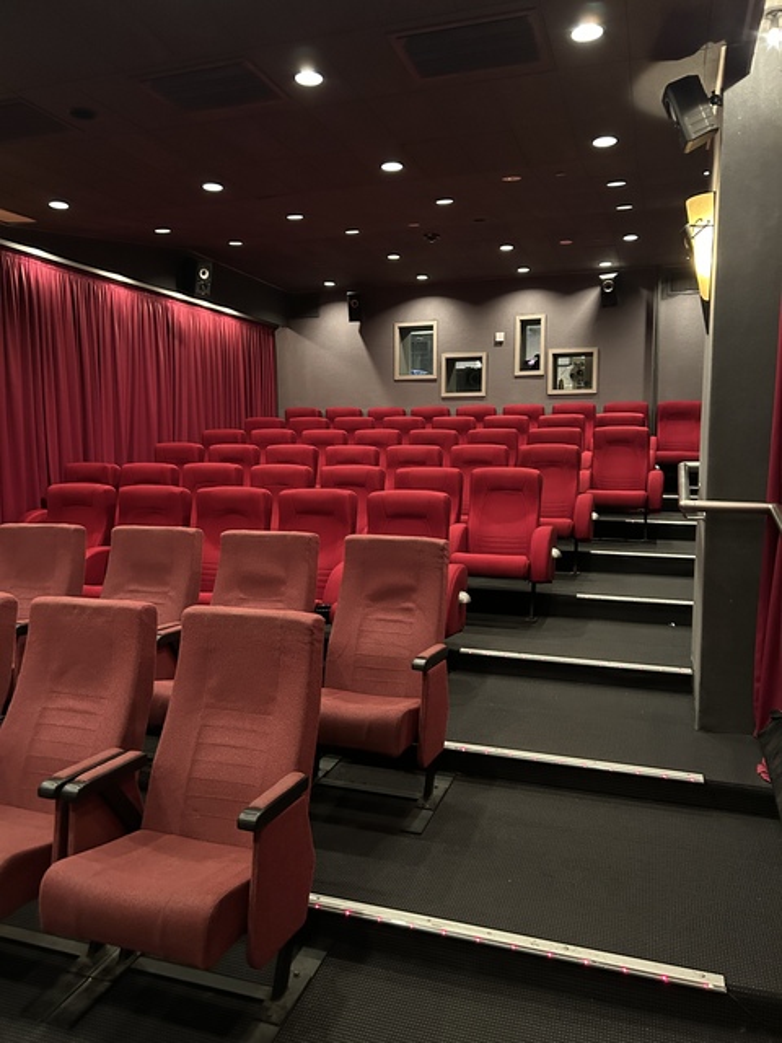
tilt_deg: -6.2
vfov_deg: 67.3
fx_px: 783
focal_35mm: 26
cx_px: 391
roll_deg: -0.3
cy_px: 522
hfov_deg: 53.1
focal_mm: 5.7
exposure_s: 1/25
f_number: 1.5
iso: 800
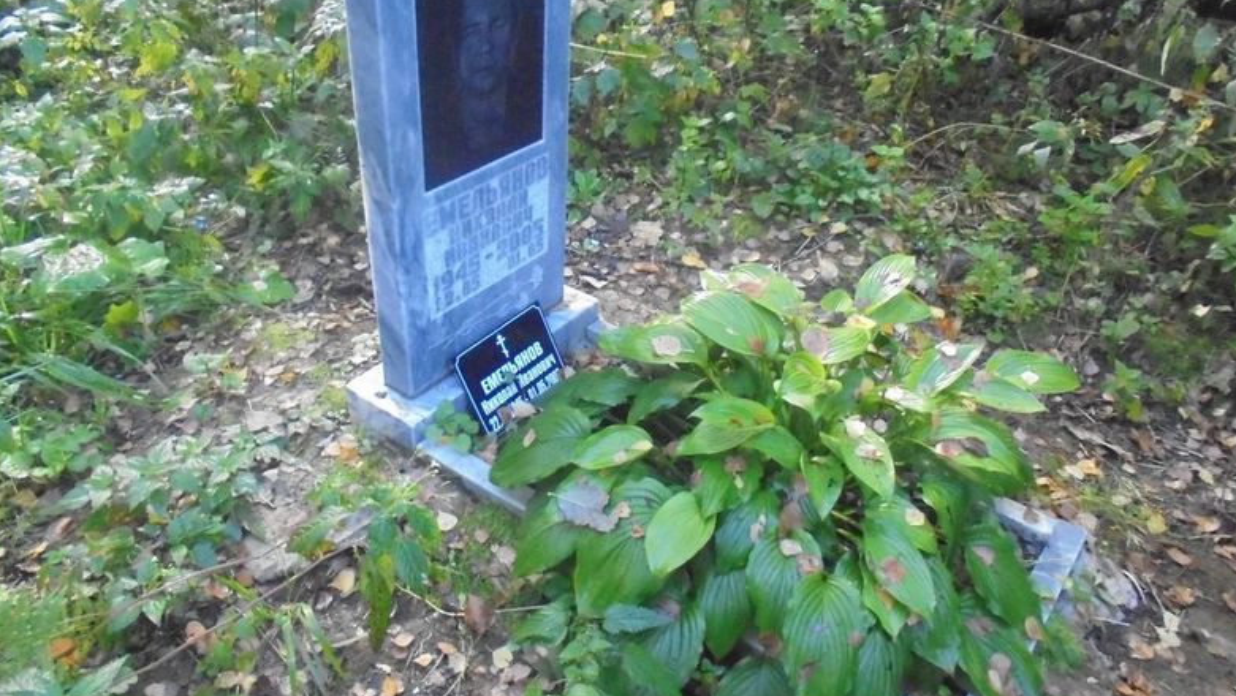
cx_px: 619
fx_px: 951
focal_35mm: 29
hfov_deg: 66.0
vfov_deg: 40.2
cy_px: 316
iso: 800
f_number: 3.5
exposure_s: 1/125
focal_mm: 4.6
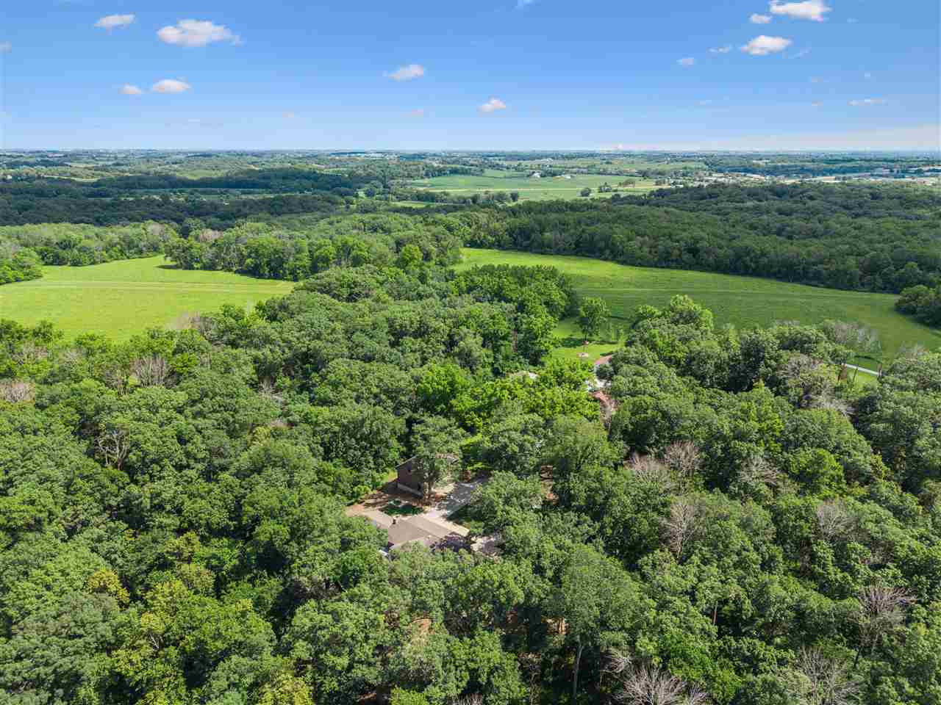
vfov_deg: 56.8
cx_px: 470
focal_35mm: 24
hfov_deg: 71.6
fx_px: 652
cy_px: 352
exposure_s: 1/3200
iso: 200
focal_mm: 8.7
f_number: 1.8
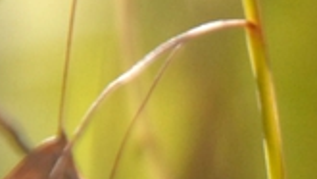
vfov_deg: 0.8
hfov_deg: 1.4
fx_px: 12709
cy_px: 378
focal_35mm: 1511
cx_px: 788
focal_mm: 155
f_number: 9
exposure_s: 1/320
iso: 400
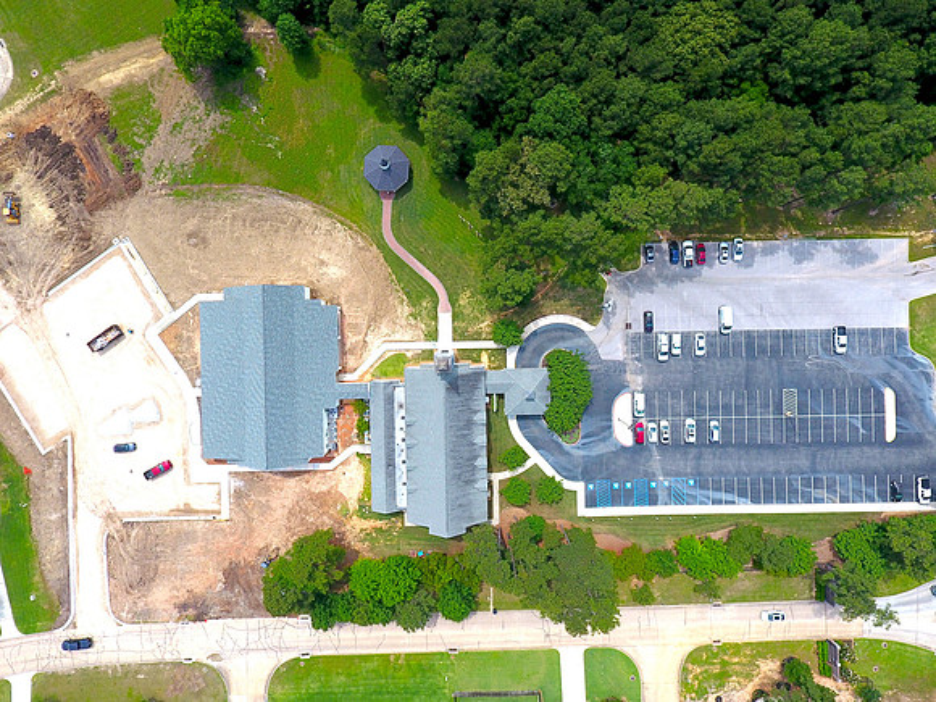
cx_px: 468
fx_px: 541
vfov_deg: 66.0
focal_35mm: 20
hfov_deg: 81.7
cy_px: 351
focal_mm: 3.61
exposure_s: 1/935
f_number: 2.8
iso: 100
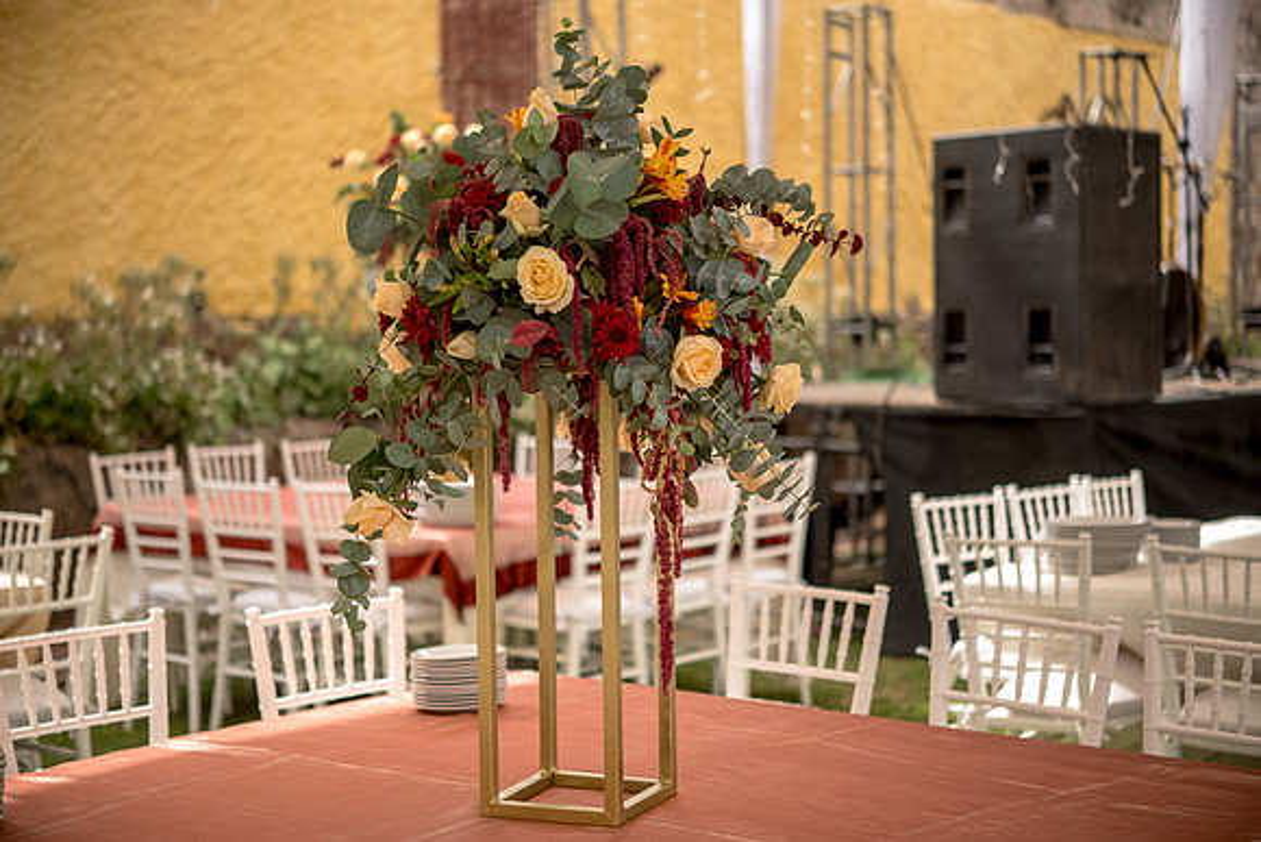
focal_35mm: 60
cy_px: 421
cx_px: 630
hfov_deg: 33.4
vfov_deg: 22.6
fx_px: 2102
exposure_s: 1/200
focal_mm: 60
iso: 100
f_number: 3.2
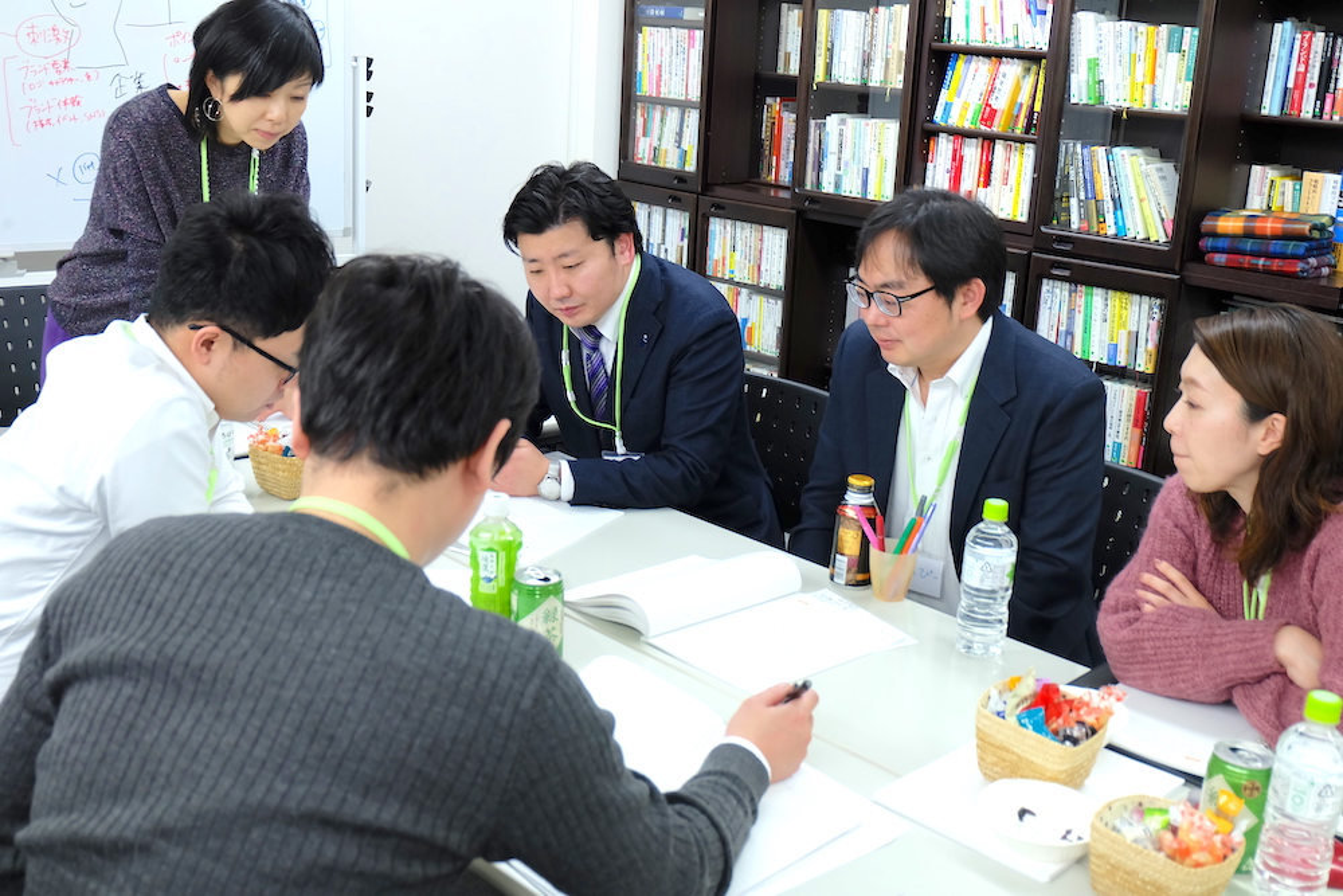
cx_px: 672
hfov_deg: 50.7
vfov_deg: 35.1
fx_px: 1418
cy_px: 448
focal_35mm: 38
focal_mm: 25.6
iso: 400
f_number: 4.5
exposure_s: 1/34
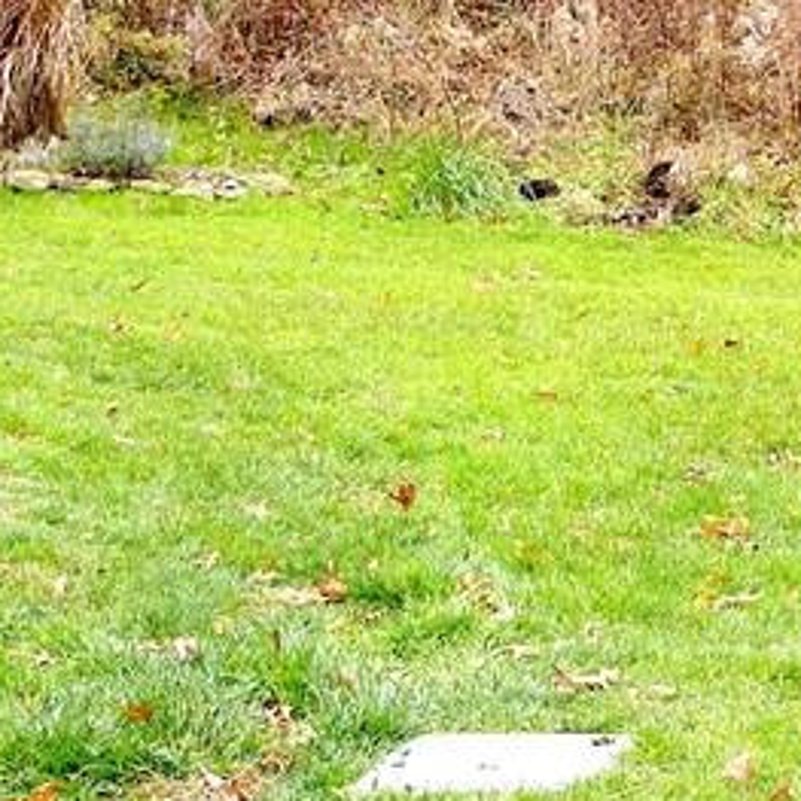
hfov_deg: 17.0
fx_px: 2435
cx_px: 1188
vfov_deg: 18.6
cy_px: 292
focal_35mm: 93
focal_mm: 4.7
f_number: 2.8
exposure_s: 1/59.8
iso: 114
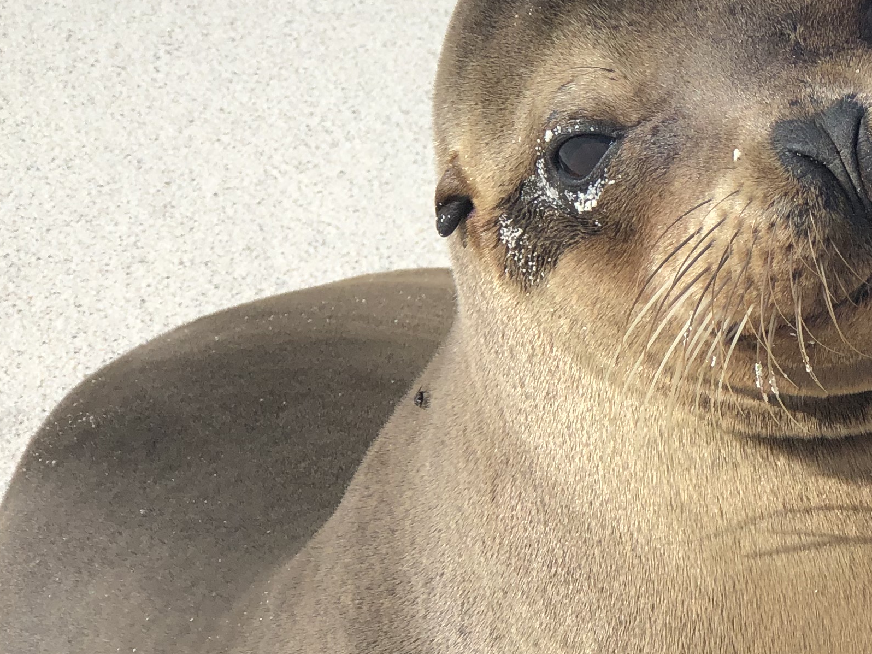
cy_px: 280
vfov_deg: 10.3
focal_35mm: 144
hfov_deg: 13.5
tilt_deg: -30.4
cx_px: 936
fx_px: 3627
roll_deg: -2.1
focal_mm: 6.6
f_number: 2.8
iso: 20
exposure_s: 1/1297
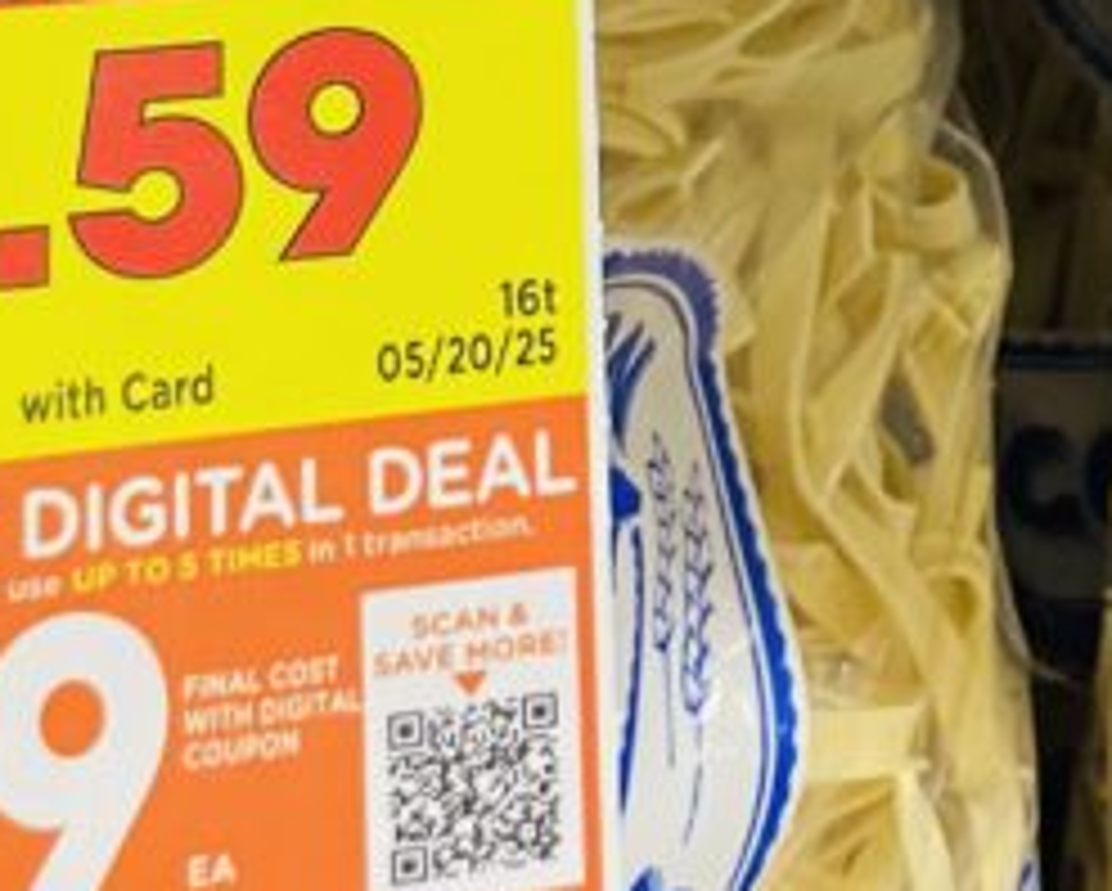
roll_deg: -3.9
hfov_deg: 17.7
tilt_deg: -15.2
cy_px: -909
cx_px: 1166
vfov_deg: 12.8
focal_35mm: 105
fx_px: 3458
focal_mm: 4.2
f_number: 1.6
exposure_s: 1/60
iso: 320
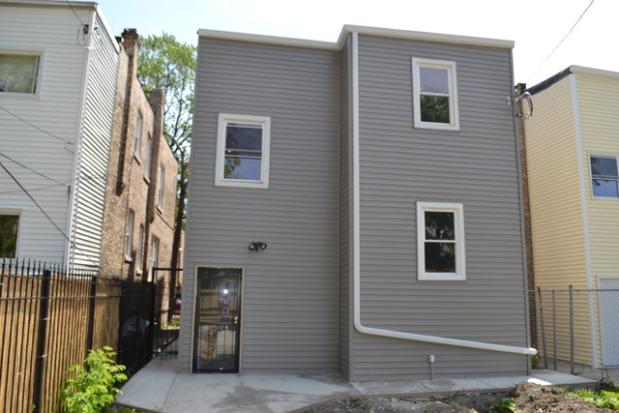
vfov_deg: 48.0
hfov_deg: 67.4
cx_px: 310
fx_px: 464
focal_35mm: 27
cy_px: 206
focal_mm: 18
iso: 100
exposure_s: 1/200
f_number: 6.3
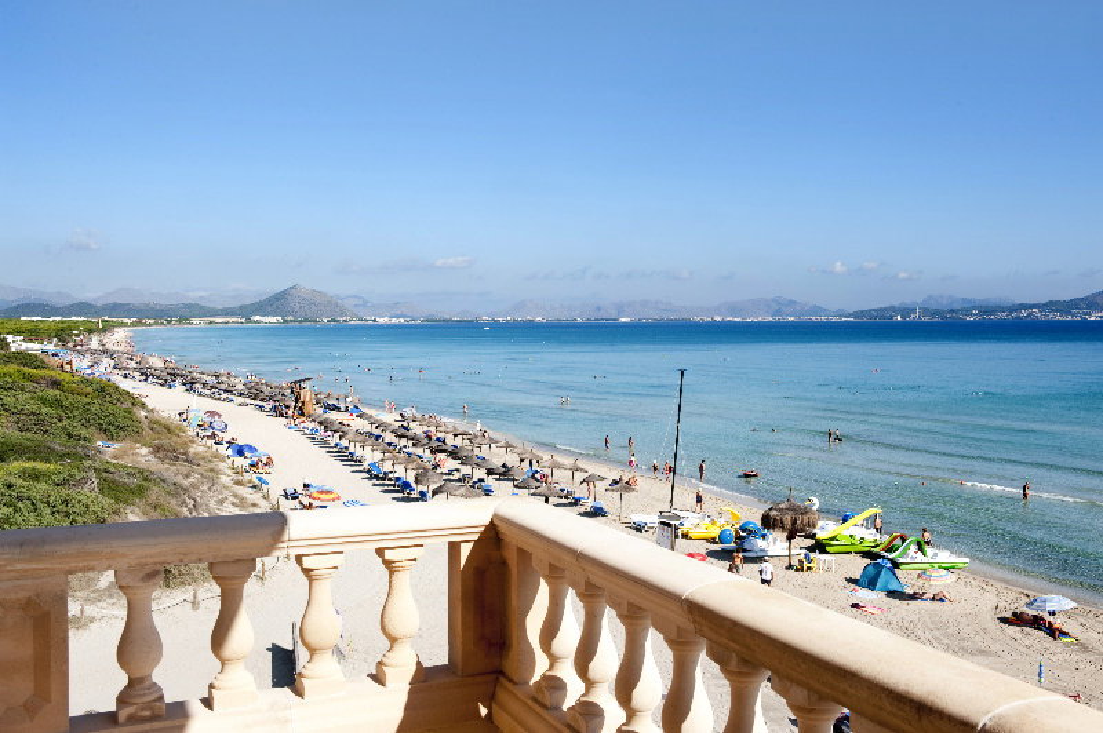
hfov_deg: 53.2
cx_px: 552
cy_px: 366
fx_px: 1102
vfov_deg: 36.8
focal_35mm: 36
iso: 200
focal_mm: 36
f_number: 14
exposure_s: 1/160
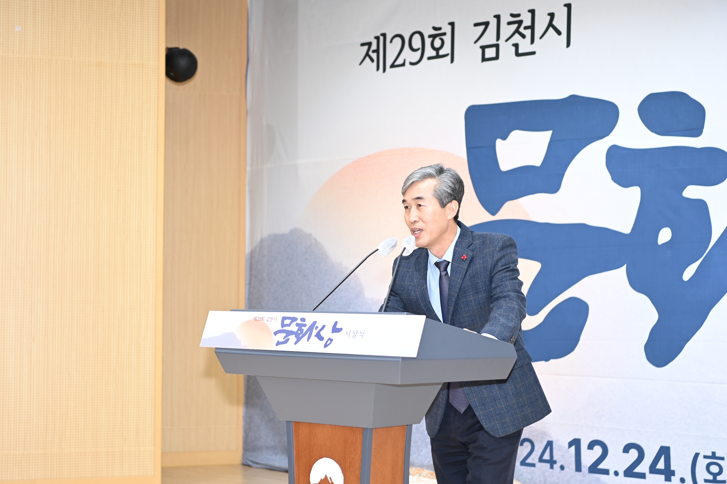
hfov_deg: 28.8
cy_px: 242
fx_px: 1414
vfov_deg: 19.5
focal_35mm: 70
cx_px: 364
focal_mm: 70
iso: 1000
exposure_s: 1/125
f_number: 4
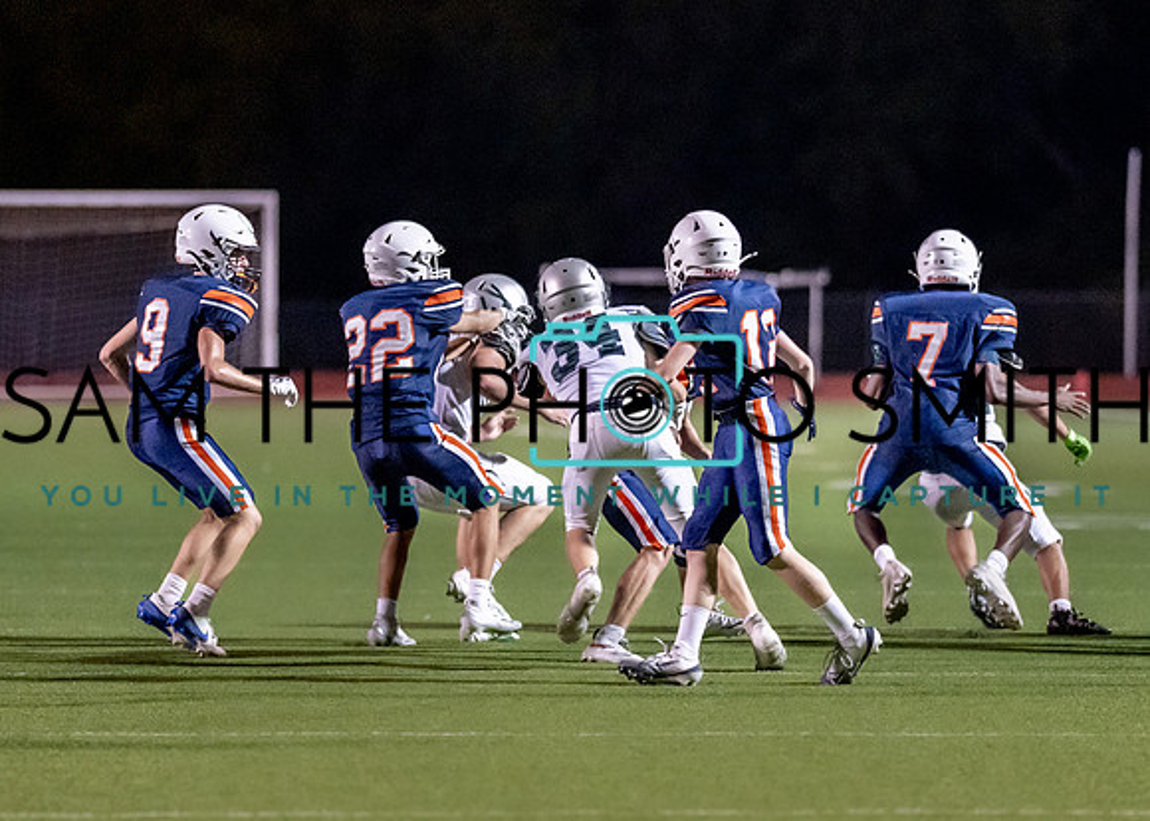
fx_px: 9646
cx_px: 665
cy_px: 440
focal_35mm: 295
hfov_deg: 6.8
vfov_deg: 4.9
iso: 2000
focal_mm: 135
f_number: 1.8
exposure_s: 1/1000
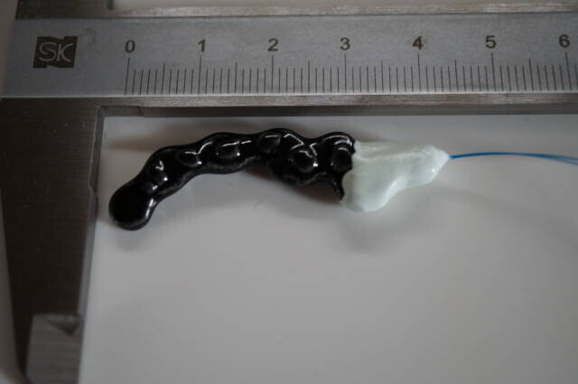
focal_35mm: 45
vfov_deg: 29.8
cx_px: 289
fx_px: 722
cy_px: 192
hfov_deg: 43.7
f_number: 4
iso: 800
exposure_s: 1/60
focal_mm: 30
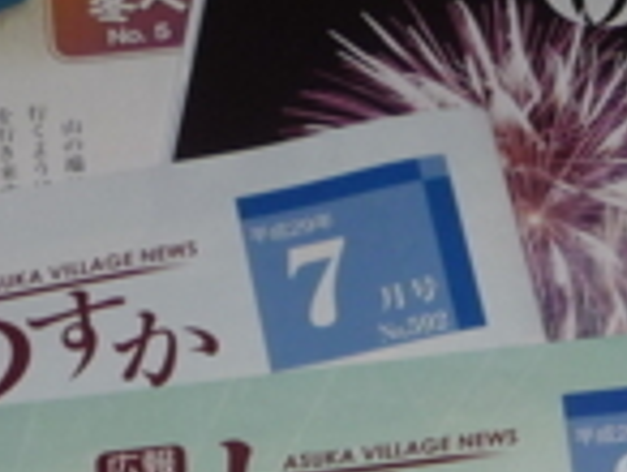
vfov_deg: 8.9
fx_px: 2776
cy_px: 1073
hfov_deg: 12.9
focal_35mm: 153
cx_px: 434
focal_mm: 4.7
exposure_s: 1/30
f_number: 3.3
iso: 100
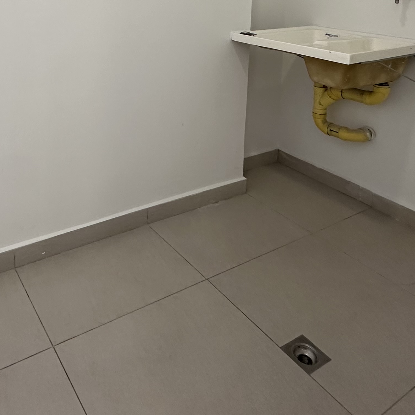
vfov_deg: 43.6
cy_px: 13
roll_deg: -1.6
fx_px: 448
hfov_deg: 48.4
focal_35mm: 33
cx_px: 120
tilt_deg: -5.0
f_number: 2.2
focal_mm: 2.22
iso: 160
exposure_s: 1/99
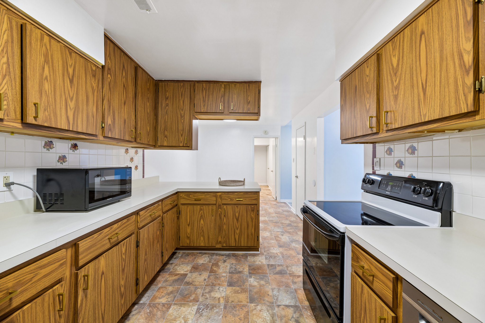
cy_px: 162
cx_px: 242
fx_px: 189
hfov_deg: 104.3
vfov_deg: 81.2
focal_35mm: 14
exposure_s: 1/1.67
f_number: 8
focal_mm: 14
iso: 100
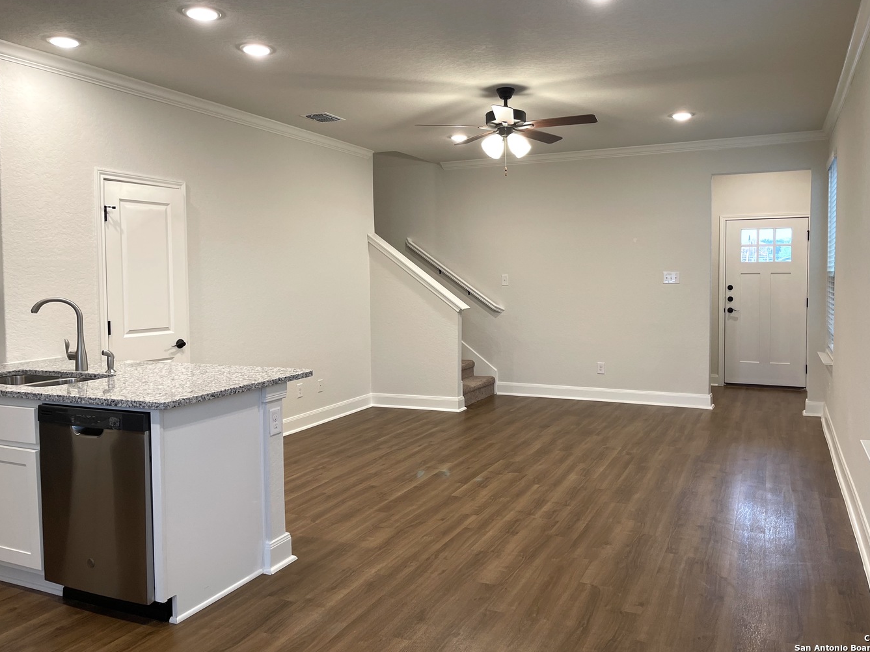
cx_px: 466
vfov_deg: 49.7
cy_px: 302
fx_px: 704
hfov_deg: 63.4
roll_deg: +0.2
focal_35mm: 28
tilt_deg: -3.4
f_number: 1.6
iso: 125
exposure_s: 1/120
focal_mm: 5.1
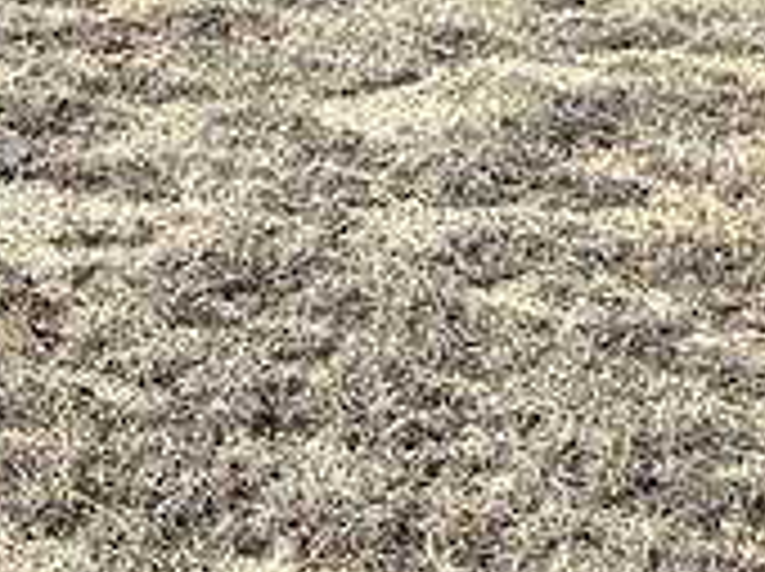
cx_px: -716
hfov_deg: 11.5
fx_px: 3465
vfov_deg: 8.5
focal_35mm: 157
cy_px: -872
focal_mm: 5.1
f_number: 1.6
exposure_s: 1/5319
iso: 50
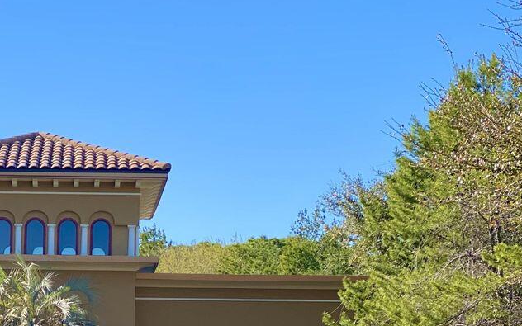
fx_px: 1693
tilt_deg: +3.5
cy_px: 339
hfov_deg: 17.2
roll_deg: -1.0
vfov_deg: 10.9
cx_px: 9
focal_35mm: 119
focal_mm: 6
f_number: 2
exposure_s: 1/1043
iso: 20
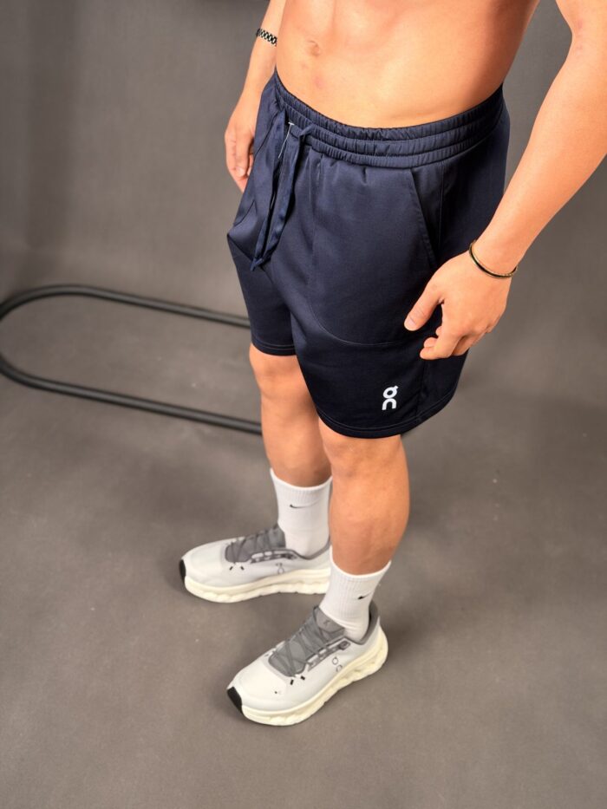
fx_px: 1122
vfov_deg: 39.7
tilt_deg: -38.8
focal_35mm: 48
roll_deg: -9.1
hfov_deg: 30.3
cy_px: 404
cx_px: 304
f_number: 1.78
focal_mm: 6.76
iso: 100
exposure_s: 1/100
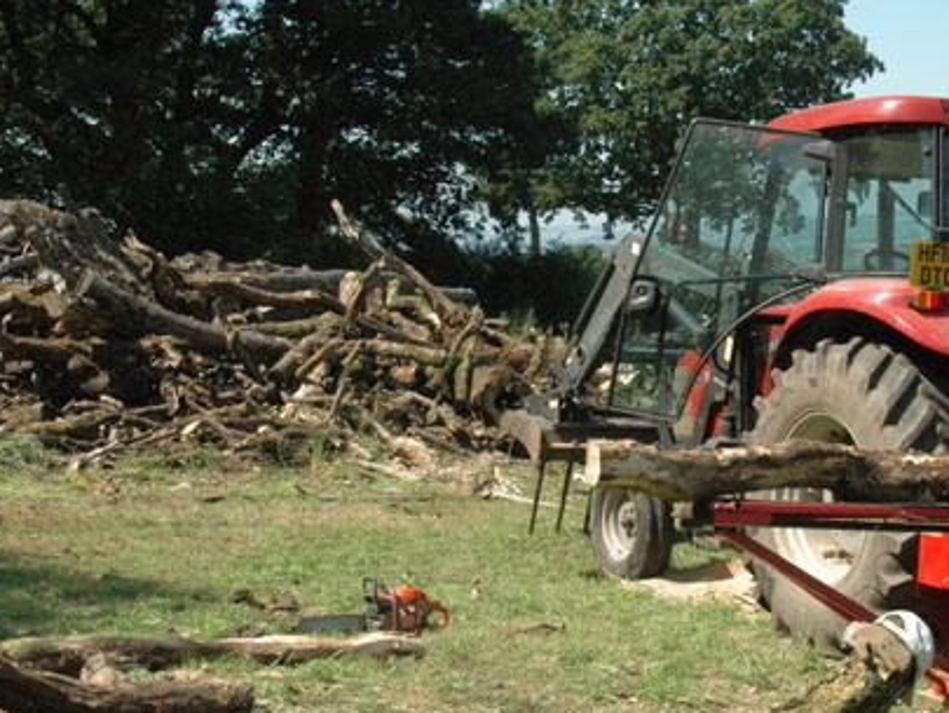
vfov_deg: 22.9
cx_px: 574
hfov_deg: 30.2
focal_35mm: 64
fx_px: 1755
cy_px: 367
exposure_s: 1/800
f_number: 14
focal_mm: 30
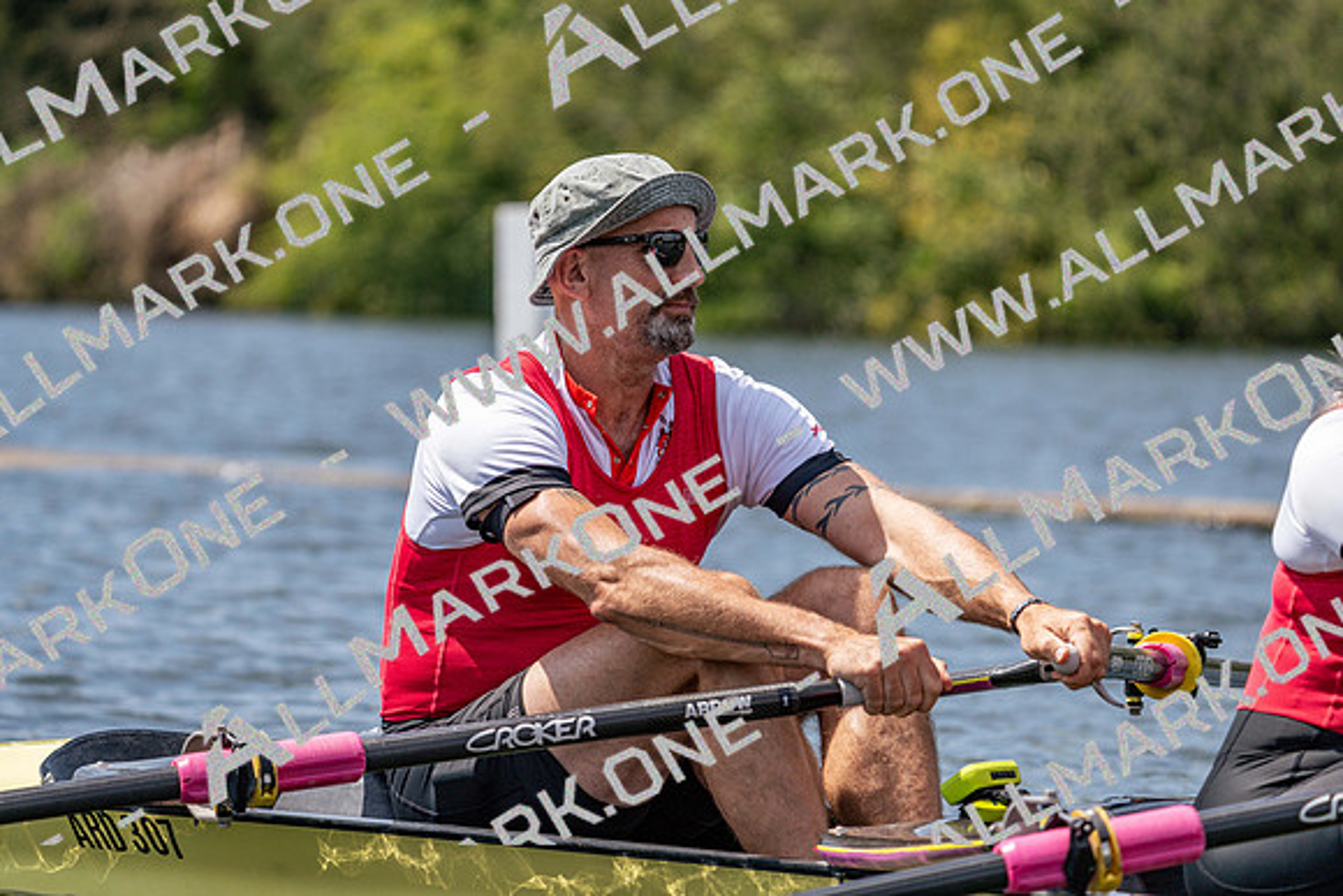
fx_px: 9515
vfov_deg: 5.4
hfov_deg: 8.1
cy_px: 448
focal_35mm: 255
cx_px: 672
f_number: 5.6
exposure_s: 1/2000
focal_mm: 255
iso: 320
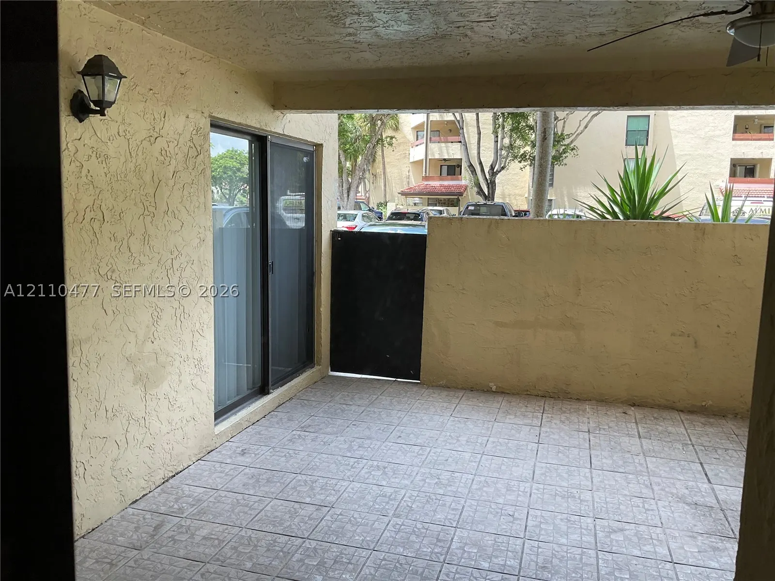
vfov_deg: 48.2
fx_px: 649
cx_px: 388
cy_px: 290
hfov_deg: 61.7
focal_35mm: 29
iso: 16
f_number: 1.8
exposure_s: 1/122
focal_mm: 3
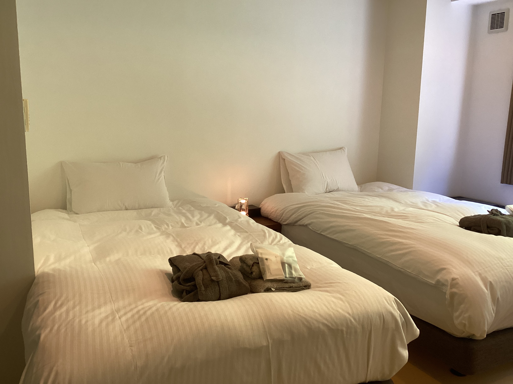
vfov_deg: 45.4
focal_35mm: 31
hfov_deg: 58.4
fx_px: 459
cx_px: 256
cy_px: 192
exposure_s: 1/50
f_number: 2.4
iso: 125
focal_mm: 3.3
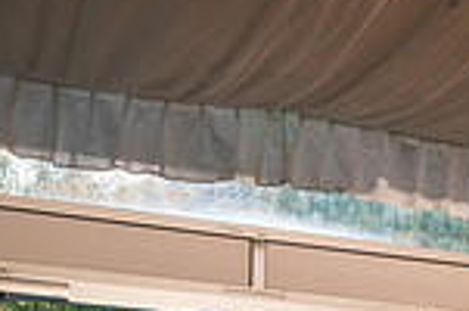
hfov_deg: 17.1
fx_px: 1352
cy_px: 480
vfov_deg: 12.4
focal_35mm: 104
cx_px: 767
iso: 400
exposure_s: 1/250
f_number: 2.8
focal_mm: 18
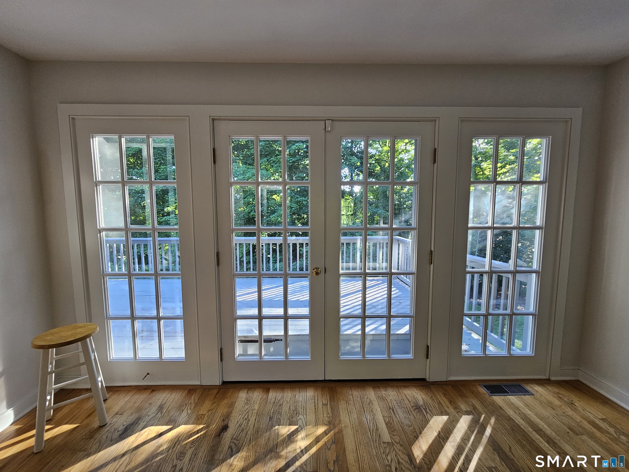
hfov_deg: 106.2
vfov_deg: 89.9
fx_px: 236
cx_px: 314
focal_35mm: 13
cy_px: 236
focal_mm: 2.2
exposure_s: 1/60
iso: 160
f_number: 2.2
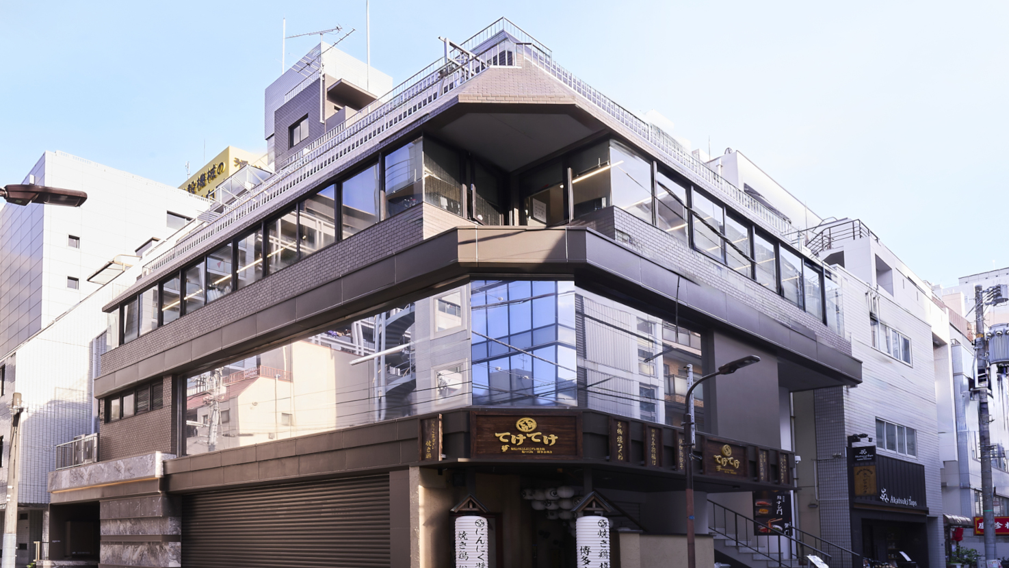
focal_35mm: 18
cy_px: 318
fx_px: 482
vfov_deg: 60.9
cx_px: 480
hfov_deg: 92.6
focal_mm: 16
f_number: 22
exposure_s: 1/15
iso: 100
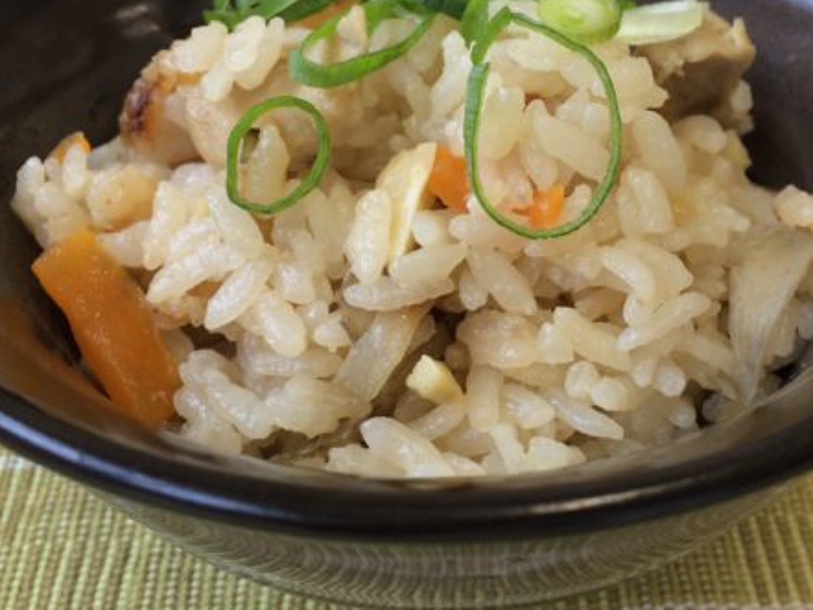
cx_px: 455
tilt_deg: -39.5
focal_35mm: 46
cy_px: 239
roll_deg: -0.2
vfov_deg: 31.4
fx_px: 1081
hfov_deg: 41.2
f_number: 2.2
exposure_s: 1/120
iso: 64
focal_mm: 4.15
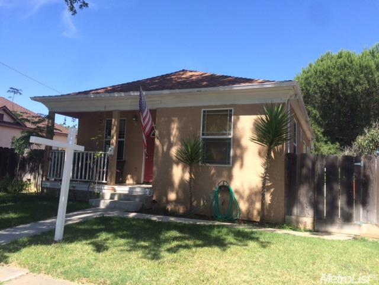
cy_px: 142
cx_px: 190
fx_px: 318
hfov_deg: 61.7
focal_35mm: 29
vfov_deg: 48.2
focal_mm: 4.15
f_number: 2.2
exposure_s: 1/1053
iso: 32
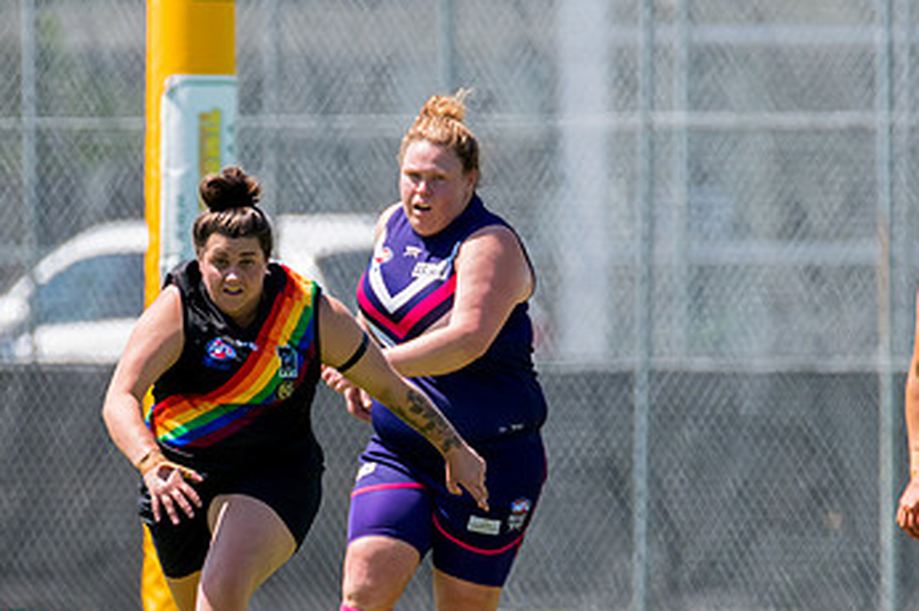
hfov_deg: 1.4
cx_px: 189
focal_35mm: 1520
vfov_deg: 0.9
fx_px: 38765
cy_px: 625
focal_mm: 600
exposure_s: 1/2000
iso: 800
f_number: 6.3
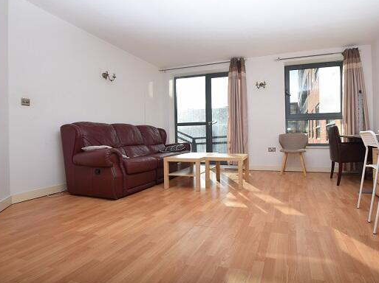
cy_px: 136
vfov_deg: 71.5
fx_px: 197
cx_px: 229
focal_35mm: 18
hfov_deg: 86.6
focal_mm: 10
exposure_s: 1/250
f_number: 8
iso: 250
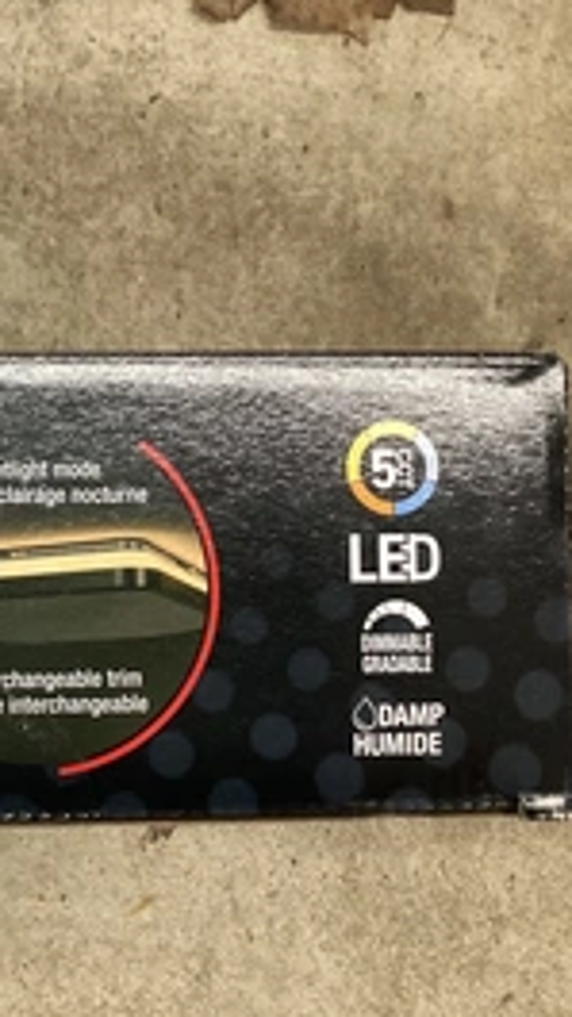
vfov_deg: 40.5
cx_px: -157
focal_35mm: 51
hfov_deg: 21.4
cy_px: 572
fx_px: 1376
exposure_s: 1/60
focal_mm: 3.3
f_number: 2.4
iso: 100
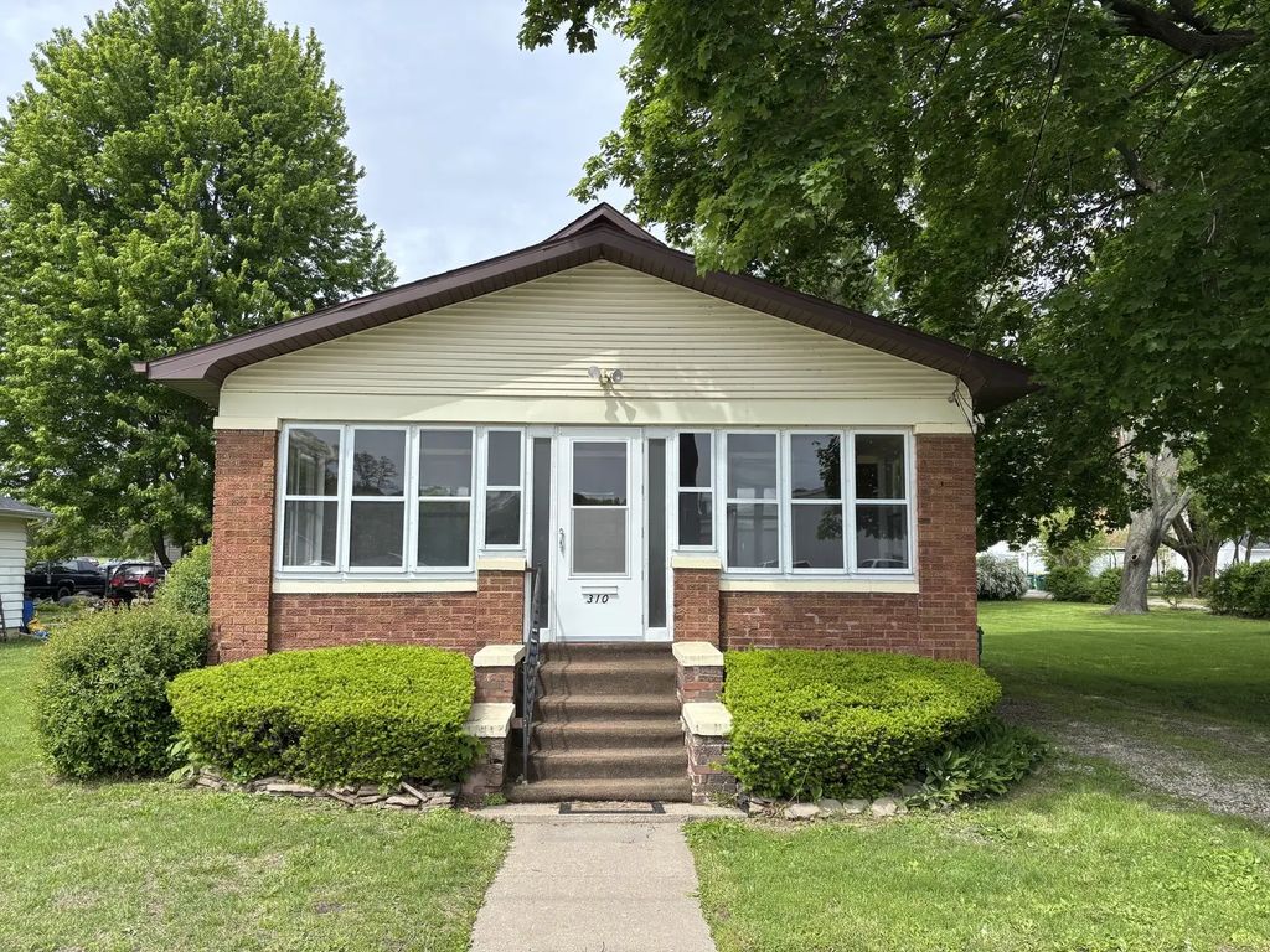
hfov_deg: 67.3
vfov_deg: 53.1
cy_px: 476
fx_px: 954
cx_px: 635
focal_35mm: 26
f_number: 1.6
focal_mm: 5.96
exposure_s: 1/1381
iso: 50
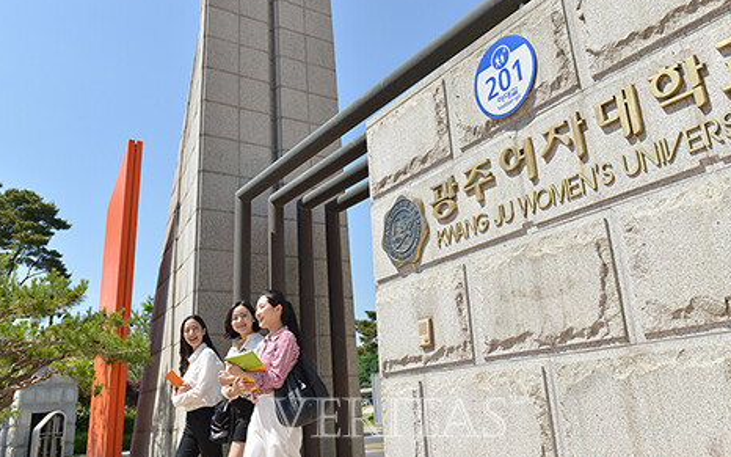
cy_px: 187
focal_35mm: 31
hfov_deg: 61.2
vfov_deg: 40.4
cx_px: 379
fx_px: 617
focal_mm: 24
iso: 320
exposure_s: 1/1600
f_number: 5
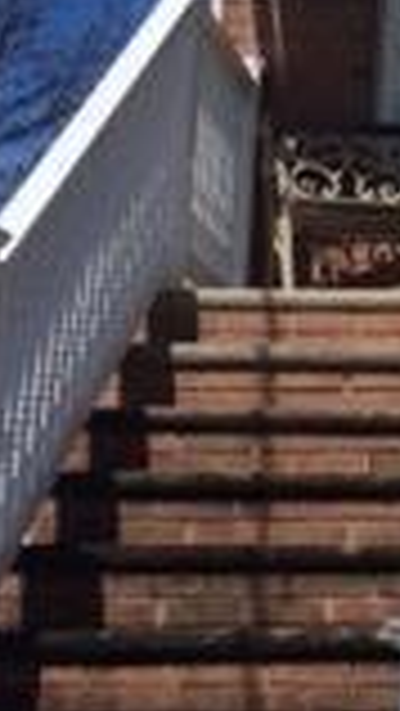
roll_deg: +0.0
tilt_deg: +12.4
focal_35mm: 128
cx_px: 845
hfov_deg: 8.9
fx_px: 2411
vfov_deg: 16.5
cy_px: 50
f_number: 2.2
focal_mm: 4.15
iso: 40
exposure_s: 1/6849
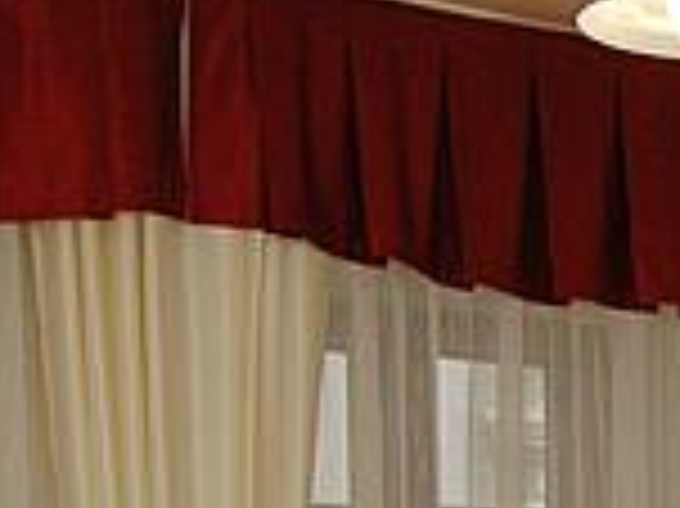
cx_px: 1495
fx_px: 2532
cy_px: 805
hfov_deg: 12.7
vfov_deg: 11.0
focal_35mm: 129
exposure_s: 1/60
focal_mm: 18
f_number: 5
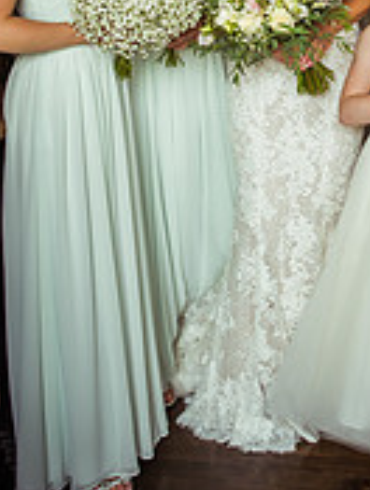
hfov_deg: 19.6
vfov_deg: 24.7
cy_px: -34
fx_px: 1051
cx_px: 339
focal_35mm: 74
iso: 640
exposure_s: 1/160
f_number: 5
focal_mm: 30
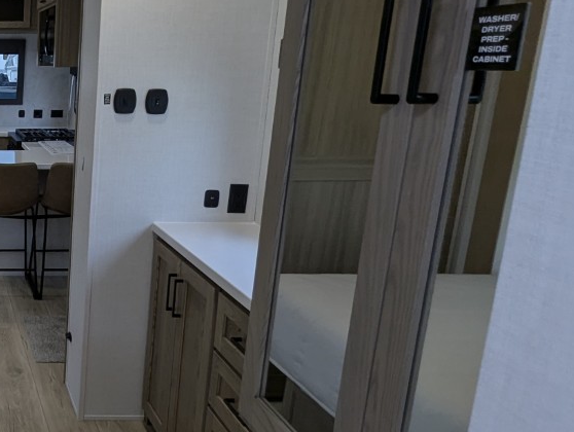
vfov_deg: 36.0
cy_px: 215
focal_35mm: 40
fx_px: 664
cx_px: -68
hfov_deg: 38.2
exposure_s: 1/75.9
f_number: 2.2
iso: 53
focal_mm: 2.35
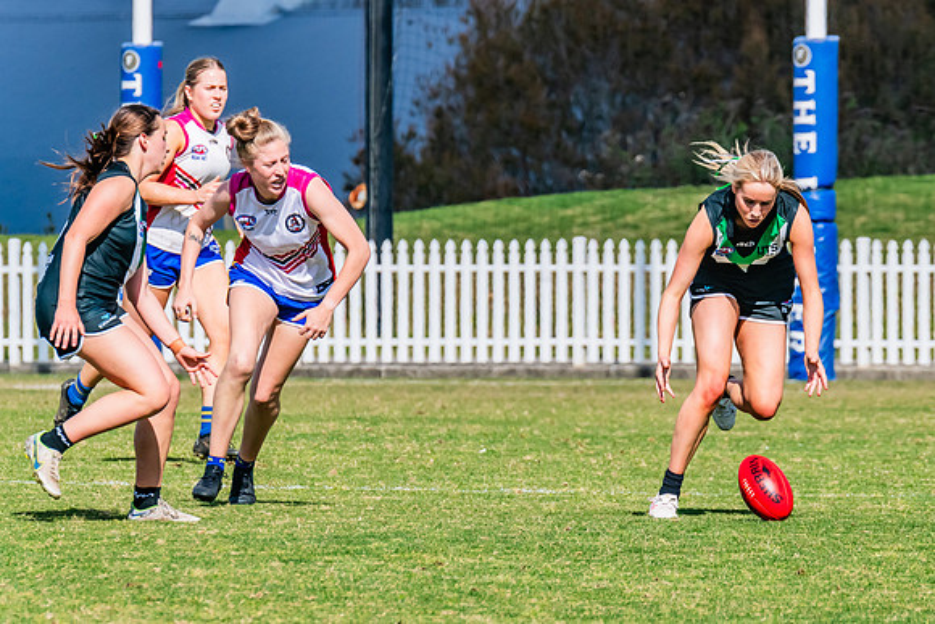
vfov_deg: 2.0
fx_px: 17682
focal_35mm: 681
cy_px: 341
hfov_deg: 3.0
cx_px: 756
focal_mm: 420
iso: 800
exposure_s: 1/1250
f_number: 13
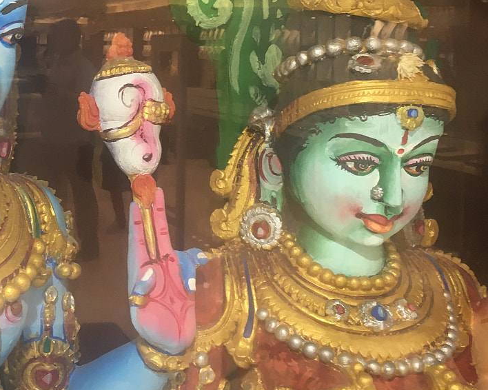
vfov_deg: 23.4
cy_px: 60
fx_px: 924
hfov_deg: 28.6
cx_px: 59
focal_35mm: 64
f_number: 2.2
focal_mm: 4.15
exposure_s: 1/33
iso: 25
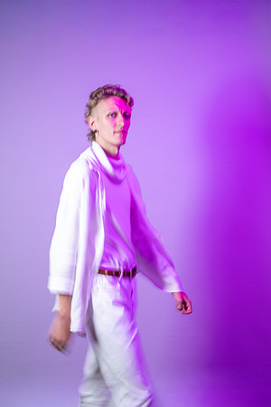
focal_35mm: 50
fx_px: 565
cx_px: 136
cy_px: 204
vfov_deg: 39.6
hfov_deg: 27.0
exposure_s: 1/10
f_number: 7.1
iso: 320
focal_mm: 50
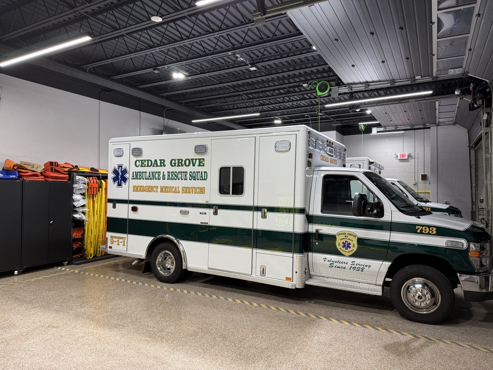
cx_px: 246
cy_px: 185
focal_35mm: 24
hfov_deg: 71.6
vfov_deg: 56.8
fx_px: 342
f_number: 1.78
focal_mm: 6.76
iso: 160
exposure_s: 1/120
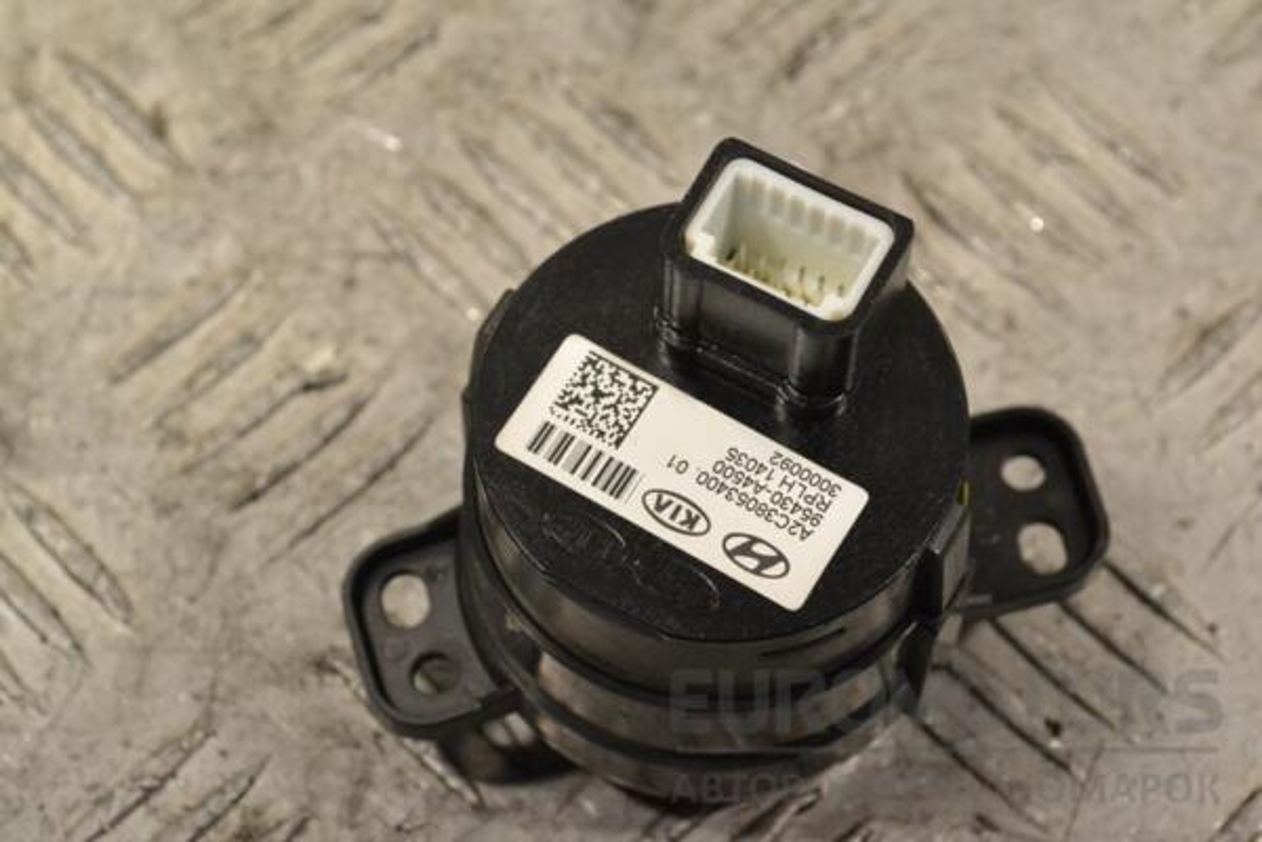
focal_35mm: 82
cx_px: 631
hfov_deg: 24.6
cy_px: 421
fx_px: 2892
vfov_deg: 16.6
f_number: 10
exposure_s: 1/400
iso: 3200
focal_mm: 55
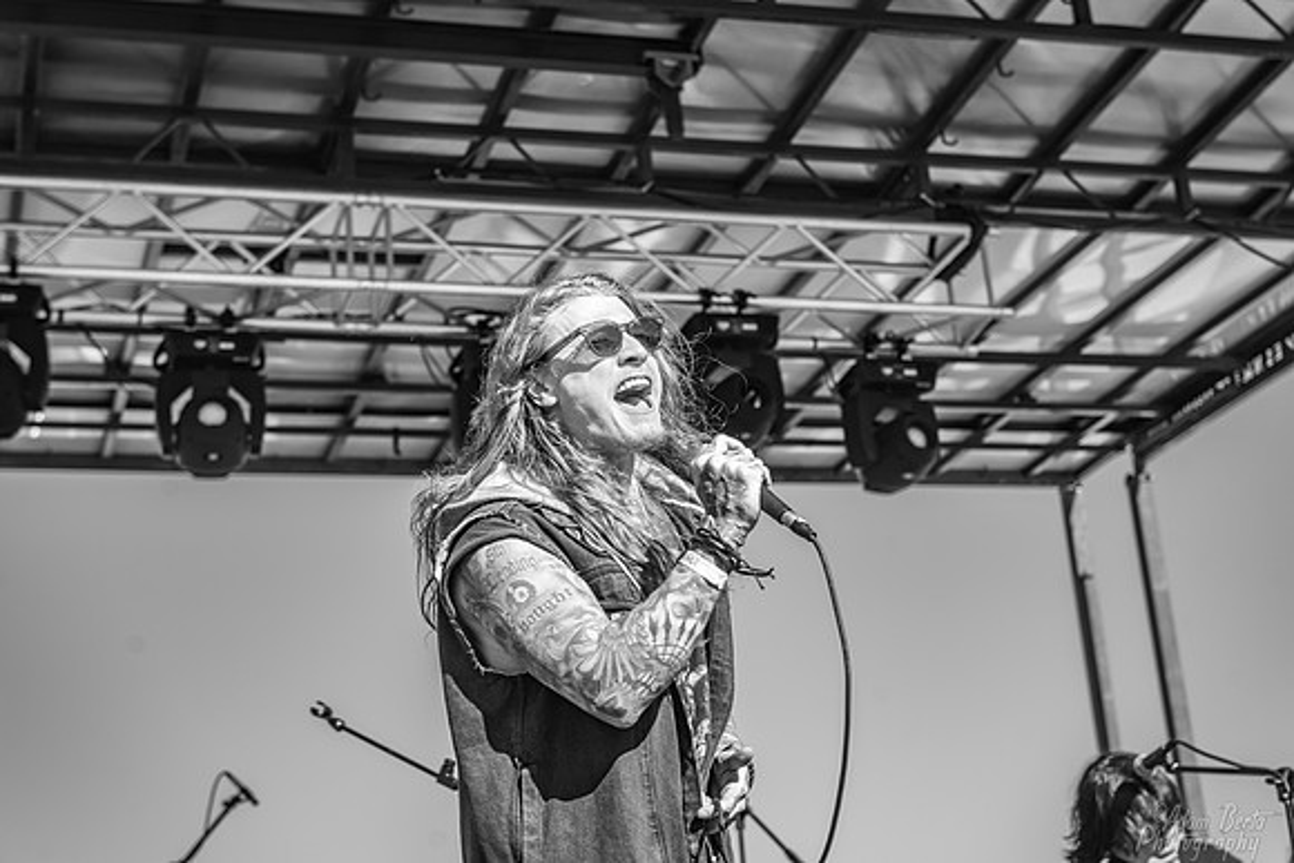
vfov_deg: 19.5
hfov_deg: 28.8
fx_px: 2517
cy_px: 432
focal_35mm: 70
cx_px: 647
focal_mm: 70
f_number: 5.6
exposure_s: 1/250
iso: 100
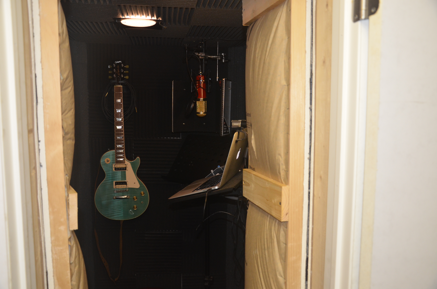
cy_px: 144
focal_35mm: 32
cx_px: 218
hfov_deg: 59.6
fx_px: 382
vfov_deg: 41.5
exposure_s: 1/60
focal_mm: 21
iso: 800
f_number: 3.8
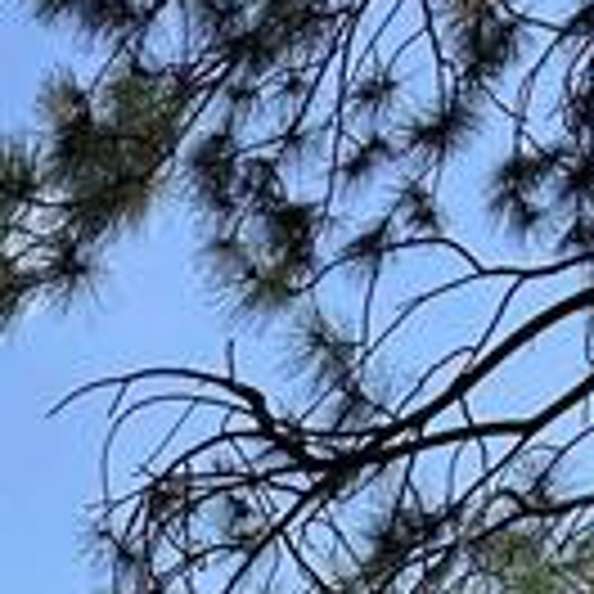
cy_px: 1683
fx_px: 2388
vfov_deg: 10.7
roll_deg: +2.1
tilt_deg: +2.7
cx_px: -432
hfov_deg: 13.0
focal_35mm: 123
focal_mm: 6.86
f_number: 1.78
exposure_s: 1/1517
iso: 80
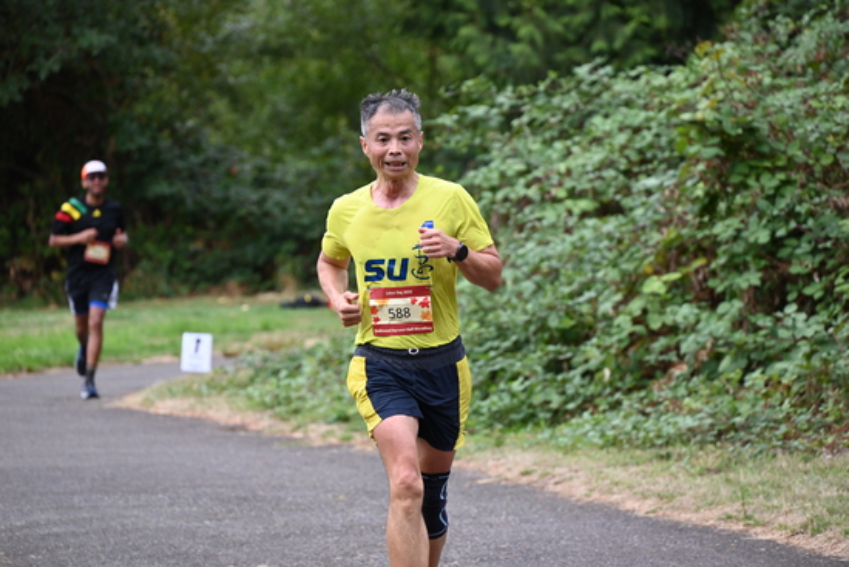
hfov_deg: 10.3
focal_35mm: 200
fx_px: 4718
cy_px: 284
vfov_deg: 6.9
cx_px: 424
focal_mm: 200
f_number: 6.3
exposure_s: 1/250
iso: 720
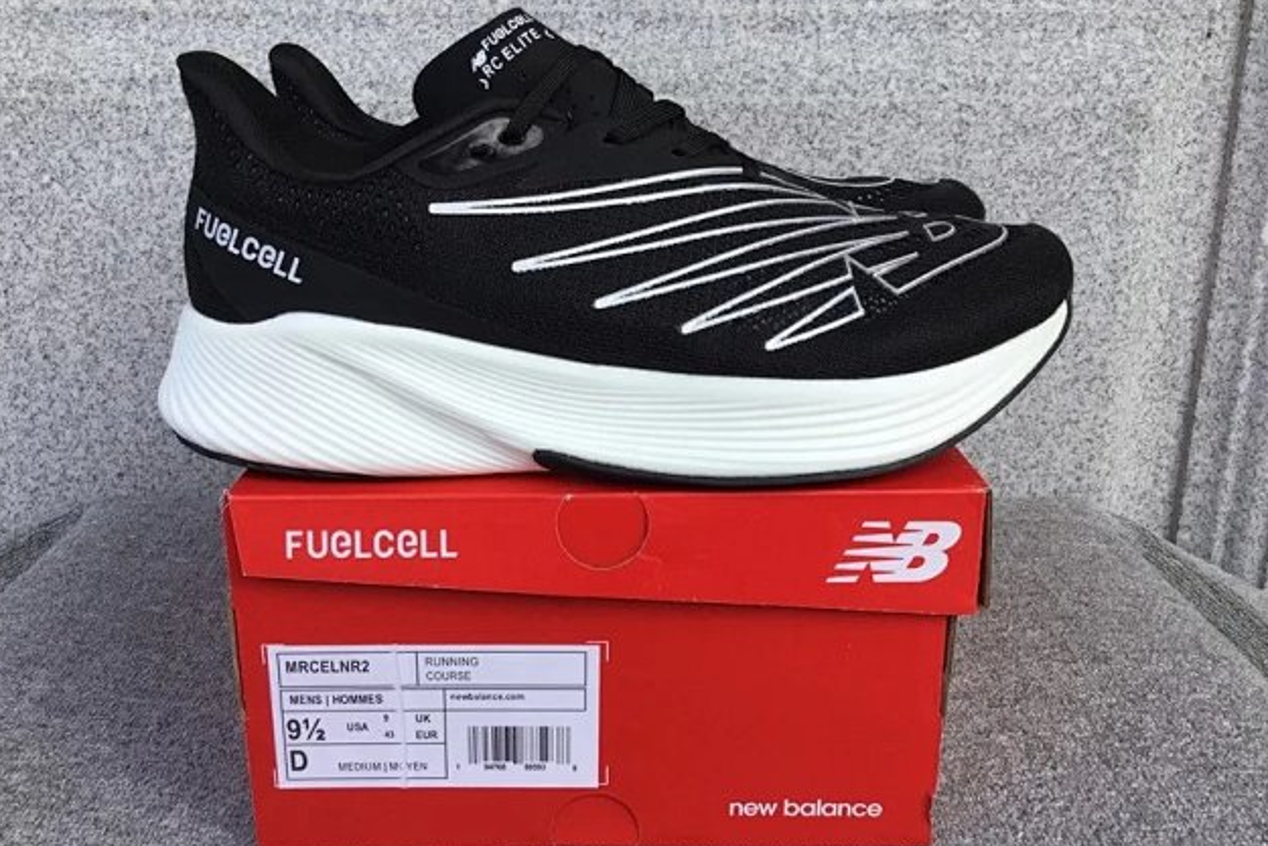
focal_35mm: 33
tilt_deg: -17.3
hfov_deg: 57.2
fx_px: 1163
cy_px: 416
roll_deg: +0.7
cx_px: 623
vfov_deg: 40.0
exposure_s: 1/243
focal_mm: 3.3
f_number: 2.4
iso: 25
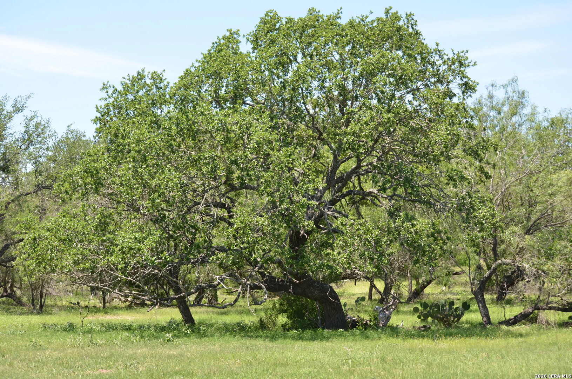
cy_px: 190
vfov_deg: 16.5
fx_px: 1308
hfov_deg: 24.7
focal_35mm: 82
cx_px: 286
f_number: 7.1
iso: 125
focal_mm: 55
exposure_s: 1/200
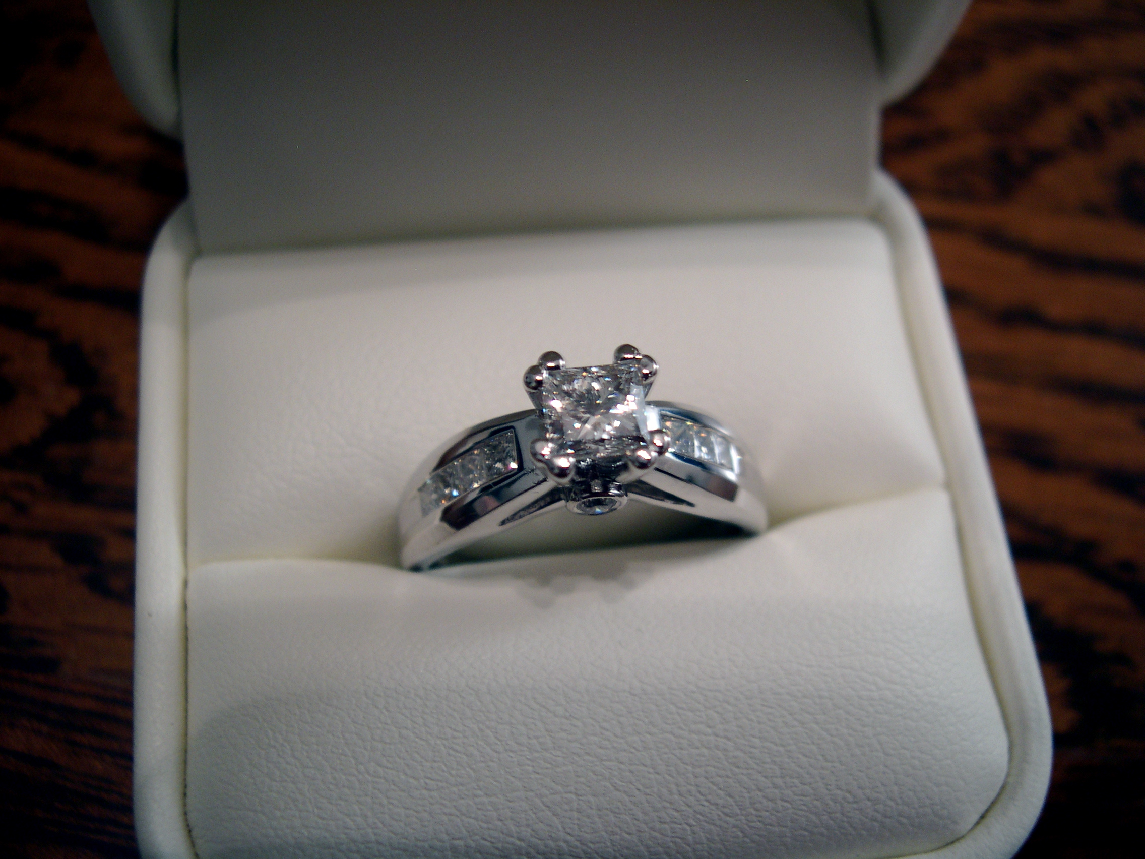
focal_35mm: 38
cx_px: 572
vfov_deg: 37.7
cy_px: 430
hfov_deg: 49.0
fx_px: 1257
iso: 100
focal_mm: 8
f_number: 2.8
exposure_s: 1/10.1
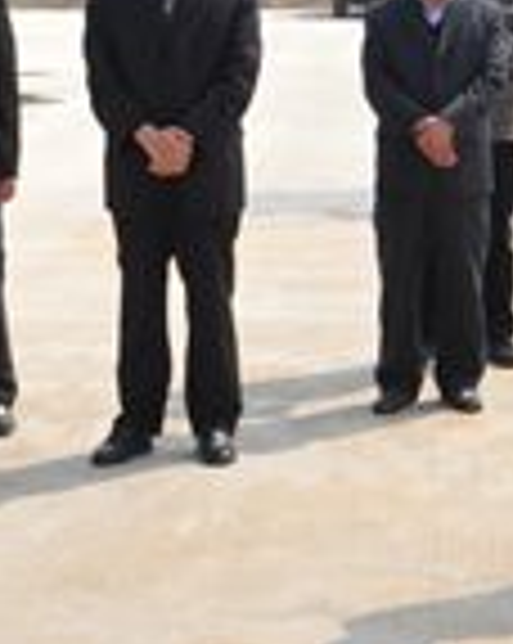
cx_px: 657
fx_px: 2472
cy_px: 20
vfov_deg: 14.6
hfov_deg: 11.5
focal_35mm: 130
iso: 1250
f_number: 11
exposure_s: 1/2000
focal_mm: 22
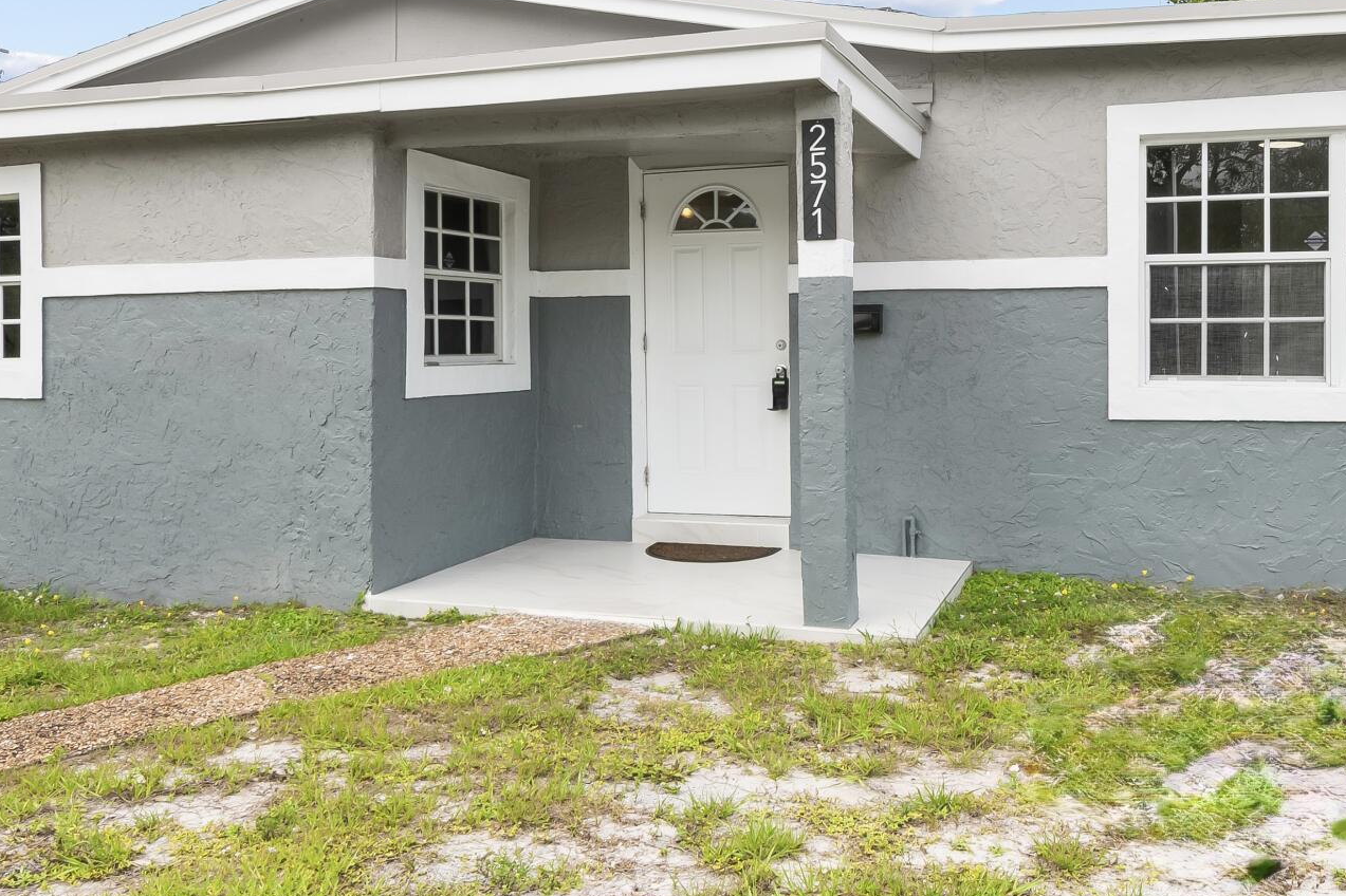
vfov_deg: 39.8
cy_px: 353
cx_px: 736
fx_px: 1233
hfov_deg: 57.1
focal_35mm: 33
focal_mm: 14
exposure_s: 1/50
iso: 100
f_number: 13
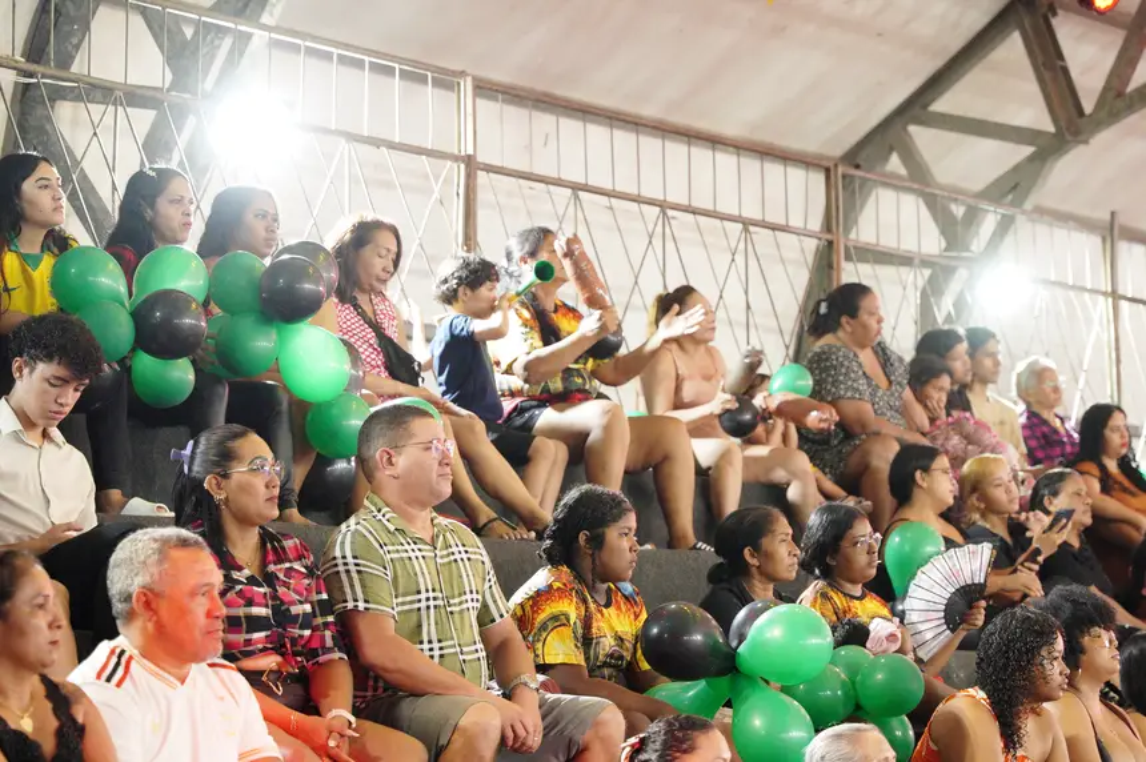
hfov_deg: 20.2
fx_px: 3213
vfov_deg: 13.5
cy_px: 381
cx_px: 573
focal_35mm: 101
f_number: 2.8
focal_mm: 67.6
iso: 8000
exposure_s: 1/320
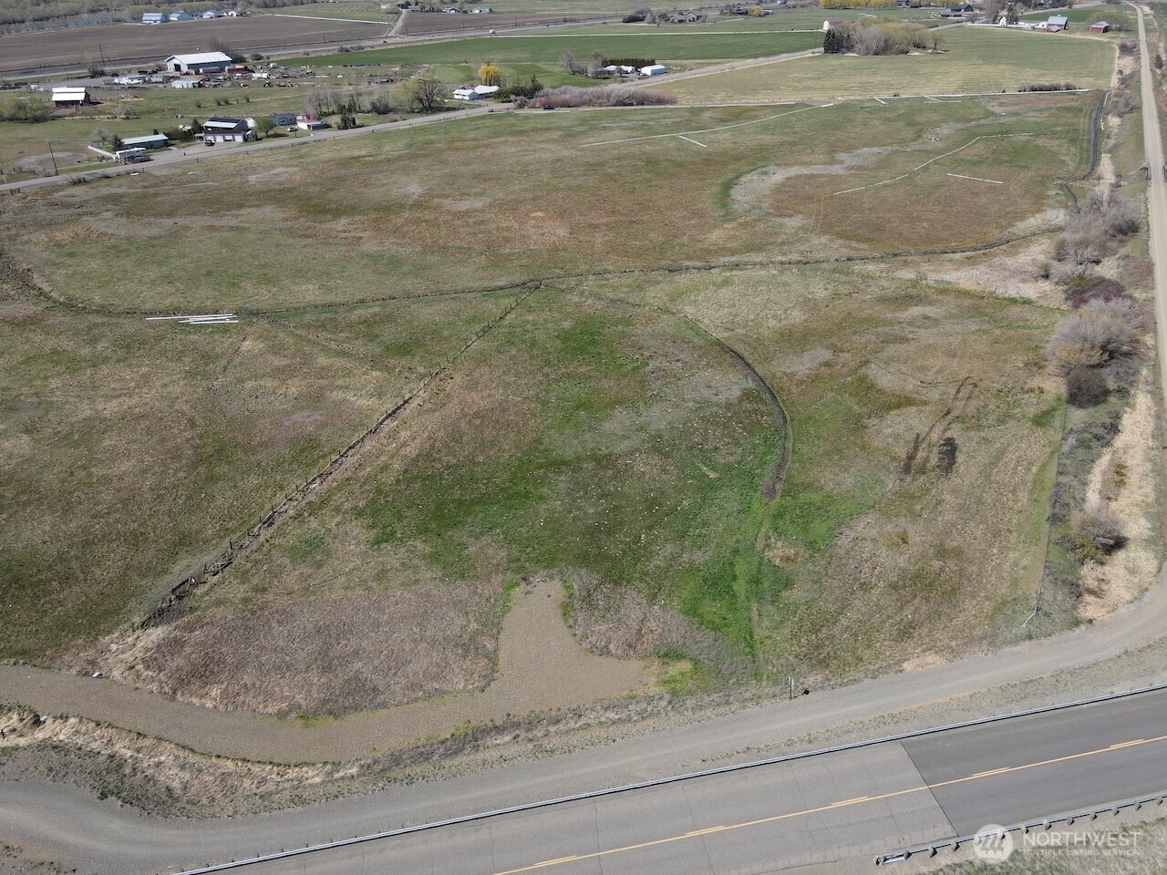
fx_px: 809
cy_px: 438
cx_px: 584
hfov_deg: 71.6
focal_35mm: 24
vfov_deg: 56.8
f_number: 2.8
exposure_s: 1/640
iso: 100
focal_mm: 4.5
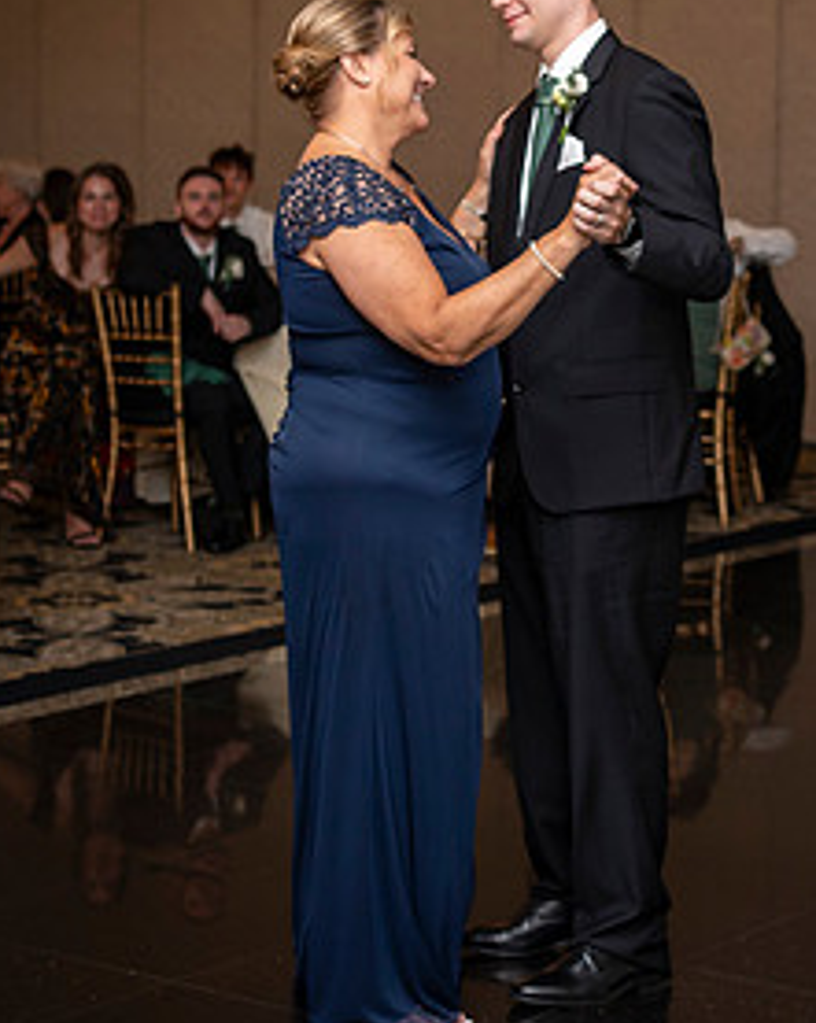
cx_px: 611
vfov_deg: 19.0
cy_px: 359
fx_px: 3054
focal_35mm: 101
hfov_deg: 15.2
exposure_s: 1/100
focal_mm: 44
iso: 500
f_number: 2.8
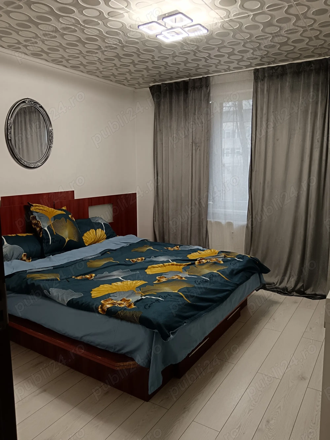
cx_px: 165
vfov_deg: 65.3
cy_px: 220
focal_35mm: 27
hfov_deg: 51.3
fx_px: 343
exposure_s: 1/33.3
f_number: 1.9
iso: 672
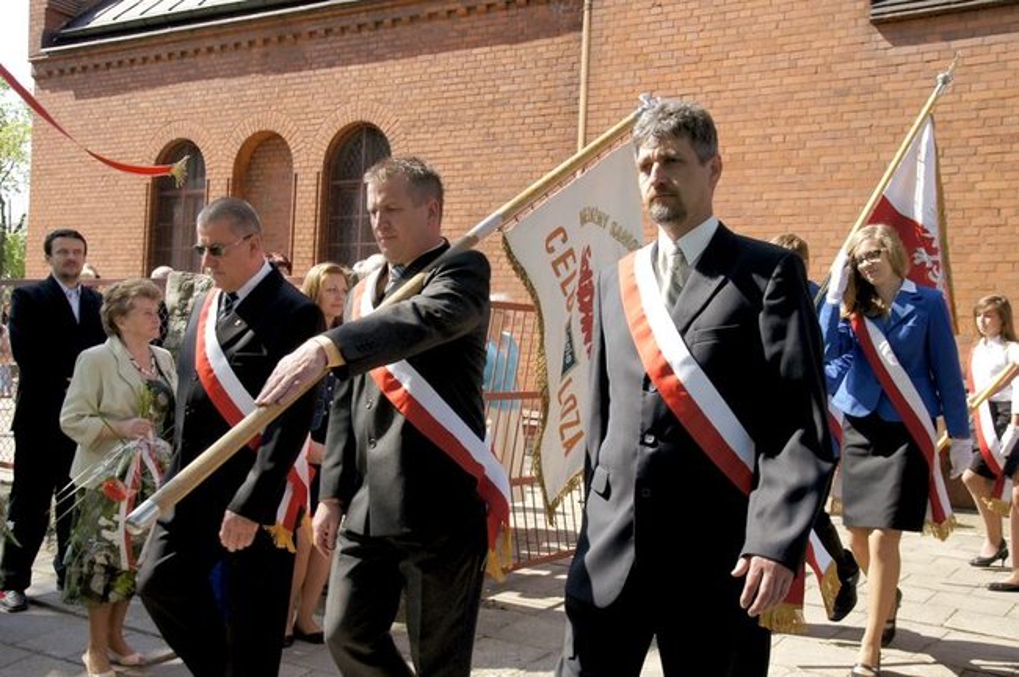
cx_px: 510
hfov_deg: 49.6
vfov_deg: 34.1
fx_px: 1103
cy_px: 338
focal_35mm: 39
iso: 400
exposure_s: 1/320
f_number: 9
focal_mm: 26
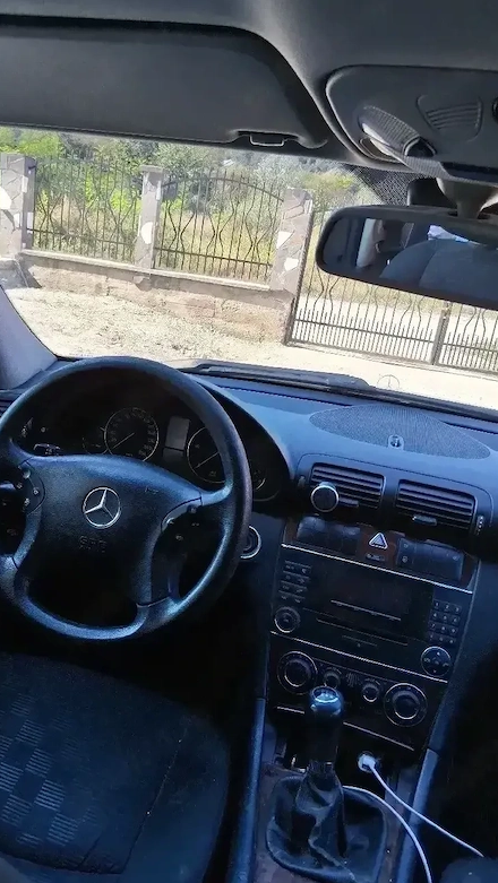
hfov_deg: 39.9
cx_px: 183
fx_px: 680
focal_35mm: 29
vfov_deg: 66.0
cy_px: 434
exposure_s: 1/100
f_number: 1.8
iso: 25
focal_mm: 3.98
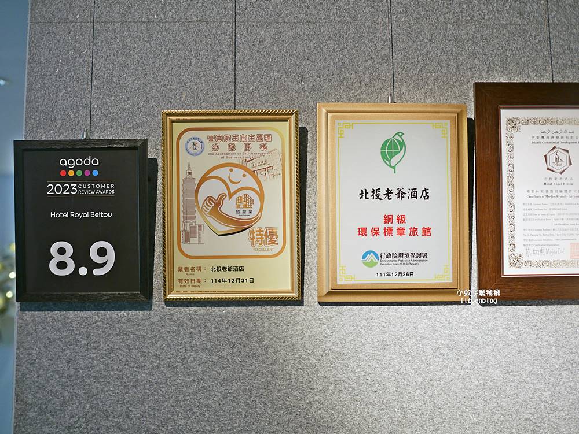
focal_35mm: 50
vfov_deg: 29.1
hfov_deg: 38.2
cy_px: 217
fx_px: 837
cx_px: 290
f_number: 1.8
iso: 200
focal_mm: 25
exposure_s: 1/60
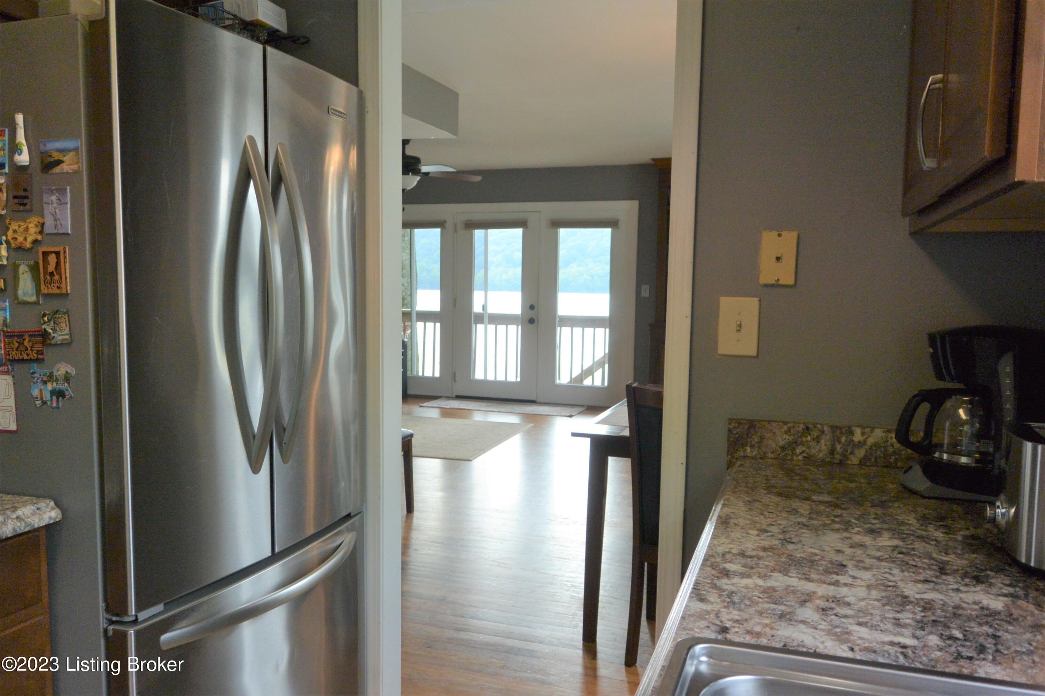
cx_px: 522
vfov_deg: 45.0
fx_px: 842
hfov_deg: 63.7
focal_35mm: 29
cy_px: 348
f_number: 3.5
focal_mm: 11
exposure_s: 1/200
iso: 200
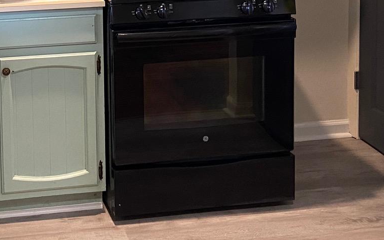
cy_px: -41
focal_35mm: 74
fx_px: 774
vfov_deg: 16.9
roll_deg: +2.3
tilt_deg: -8.9
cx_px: 54
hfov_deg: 27.1
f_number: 1.8
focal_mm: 4.25
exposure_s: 1/60
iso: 250
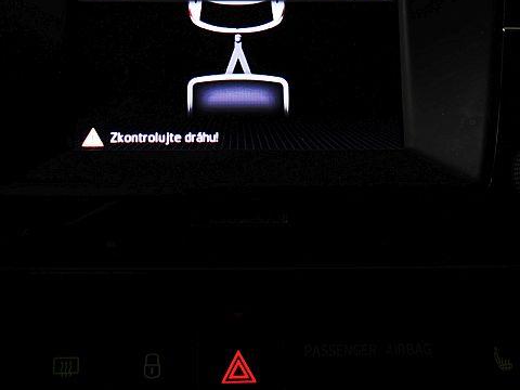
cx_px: 225
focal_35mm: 45
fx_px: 676
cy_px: 84
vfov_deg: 31.4
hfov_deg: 42.0
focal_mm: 5.58
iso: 250
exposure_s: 1/50
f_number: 1.8
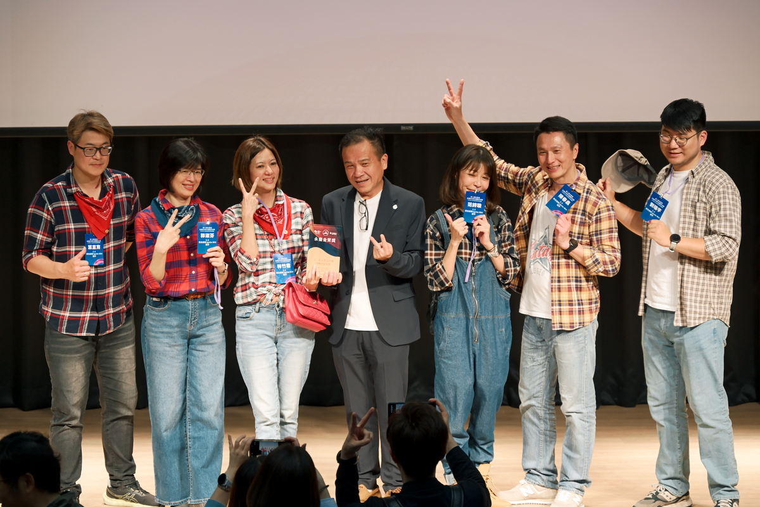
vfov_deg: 9.8
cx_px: 380
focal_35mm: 140
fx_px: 2955
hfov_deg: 14.7
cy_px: 254
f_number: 6.3
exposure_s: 1/200
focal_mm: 140
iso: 1800
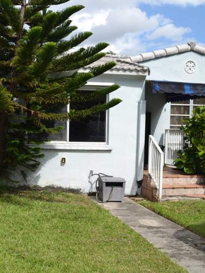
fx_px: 347
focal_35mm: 44
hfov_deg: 31.9
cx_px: 37
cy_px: 137
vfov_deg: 42.9
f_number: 8
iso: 100
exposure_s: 1/250
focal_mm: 20
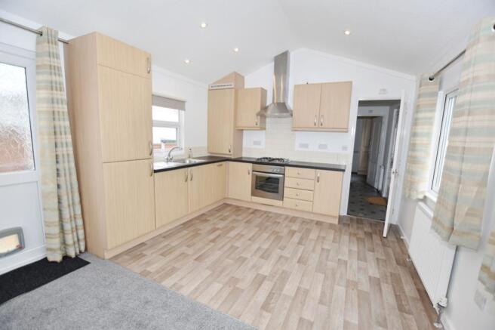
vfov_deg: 77.3
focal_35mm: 15
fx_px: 206
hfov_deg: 100.4
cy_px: 165
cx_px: 248
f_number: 3.5
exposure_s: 1/250
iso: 400
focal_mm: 10
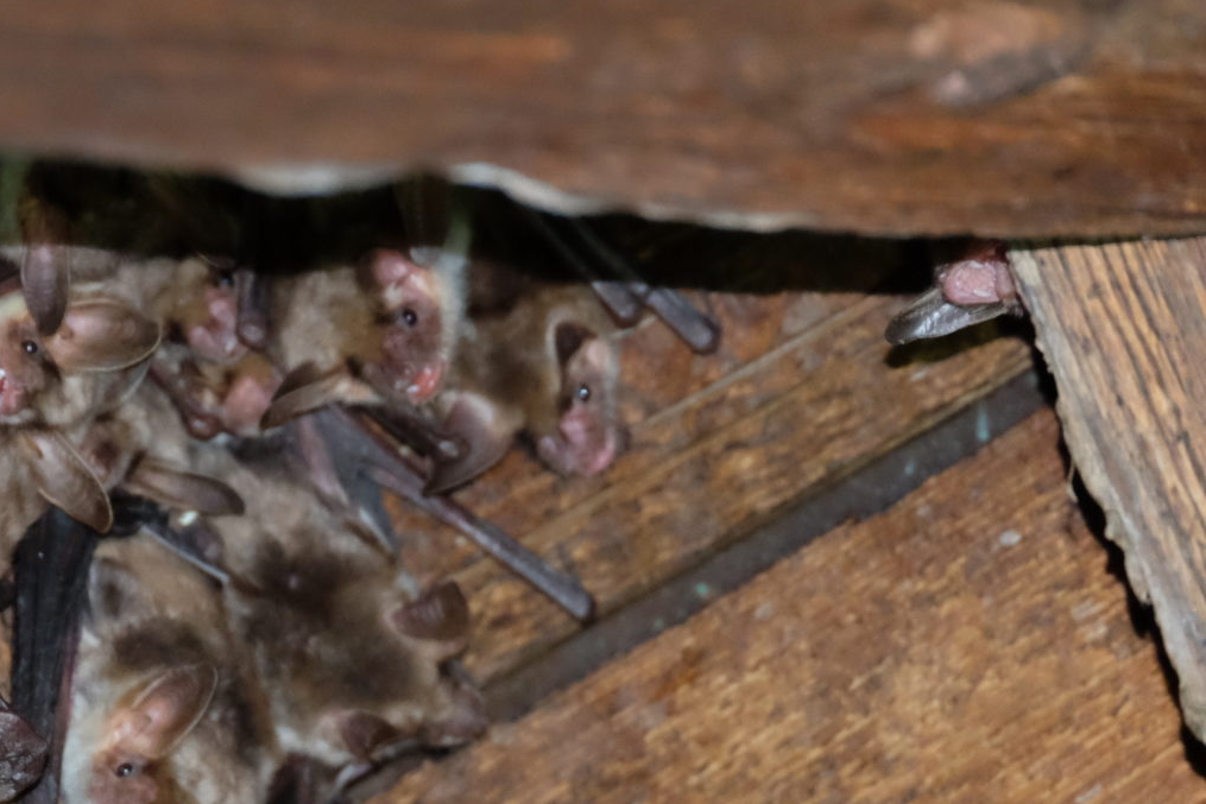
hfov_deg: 4.5
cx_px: 46
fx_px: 15478
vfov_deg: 3.0
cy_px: 718
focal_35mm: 462
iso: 3200
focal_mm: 152.6
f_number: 6.2
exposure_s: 1/80
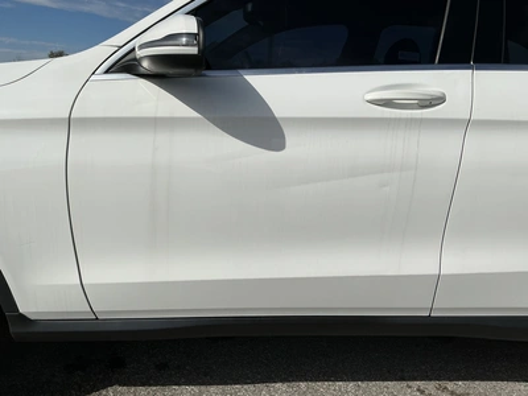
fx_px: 427
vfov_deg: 49.7
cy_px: 198
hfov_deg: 63.4
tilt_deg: -13.4
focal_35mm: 28
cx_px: 264
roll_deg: -2.4
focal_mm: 3
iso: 25
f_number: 1.8
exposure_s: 1/6536
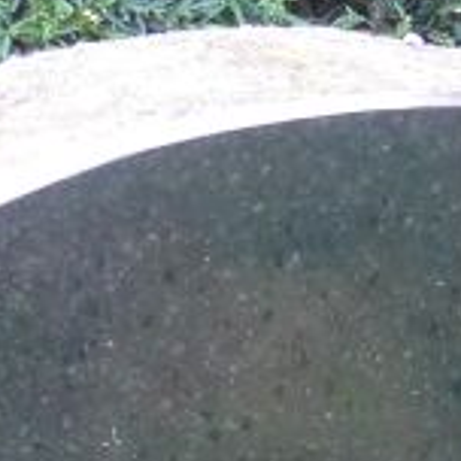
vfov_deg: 7.3
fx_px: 3571
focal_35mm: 237
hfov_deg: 7.4
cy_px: 667
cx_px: 112
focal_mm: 9
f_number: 4.4
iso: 800
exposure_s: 1/100
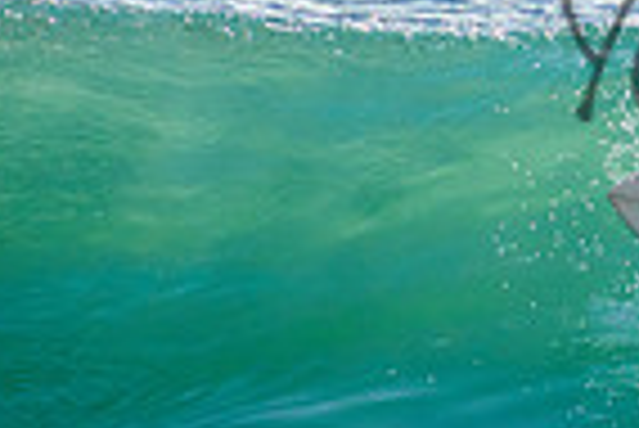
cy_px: 11
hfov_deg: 0.8
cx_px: 1022
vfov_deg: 0.6
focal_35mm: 2445
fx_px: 43442
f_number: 5.6
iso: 320
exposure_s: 1/2000
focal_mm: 400
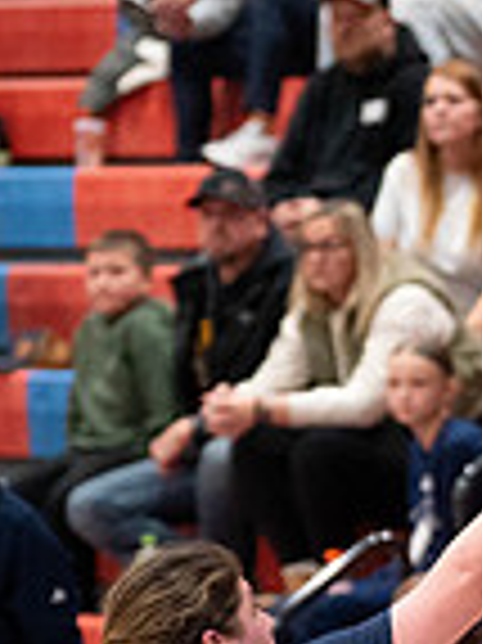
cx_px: 1005
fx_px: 7028
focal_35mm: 378
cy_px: 687
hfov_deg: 3.9
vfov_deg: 5.2
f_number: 2.8
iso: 6400
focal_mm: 97
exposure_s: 1/1000
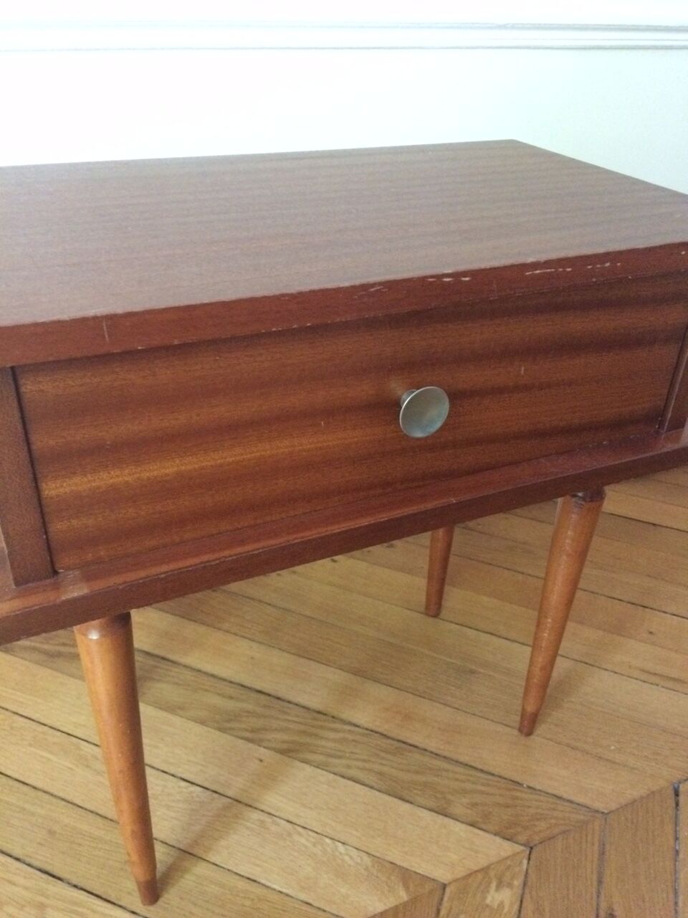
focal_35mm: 29
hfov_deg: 48.2
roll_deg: -1.6
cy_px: 459
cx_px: 344
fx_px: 769
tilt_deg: -33.2
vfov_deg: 61.7
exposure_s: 1/17
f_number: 2.2
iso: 500
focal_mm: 4.15
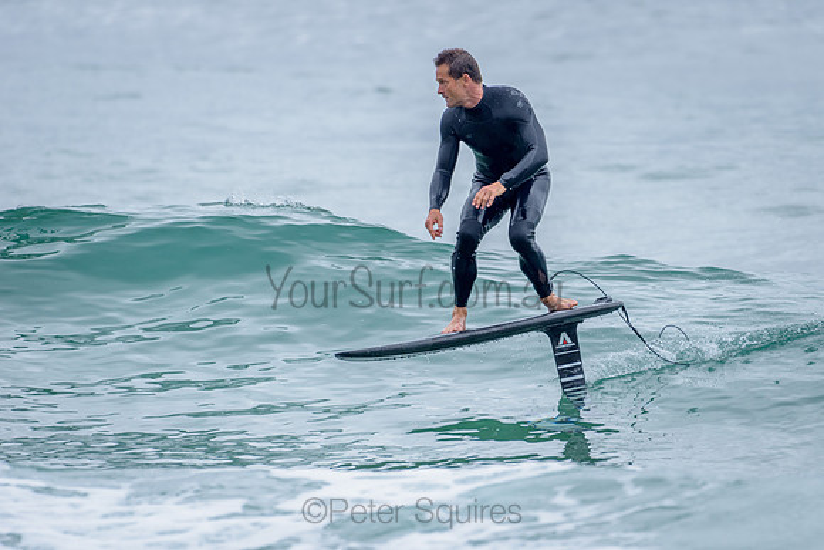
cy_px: 236
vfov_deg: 2.2
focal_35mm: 613
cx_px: 505
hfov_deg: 3.4
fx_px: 14039
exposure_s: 1/1250
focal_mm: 500
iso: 250
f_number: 5.6
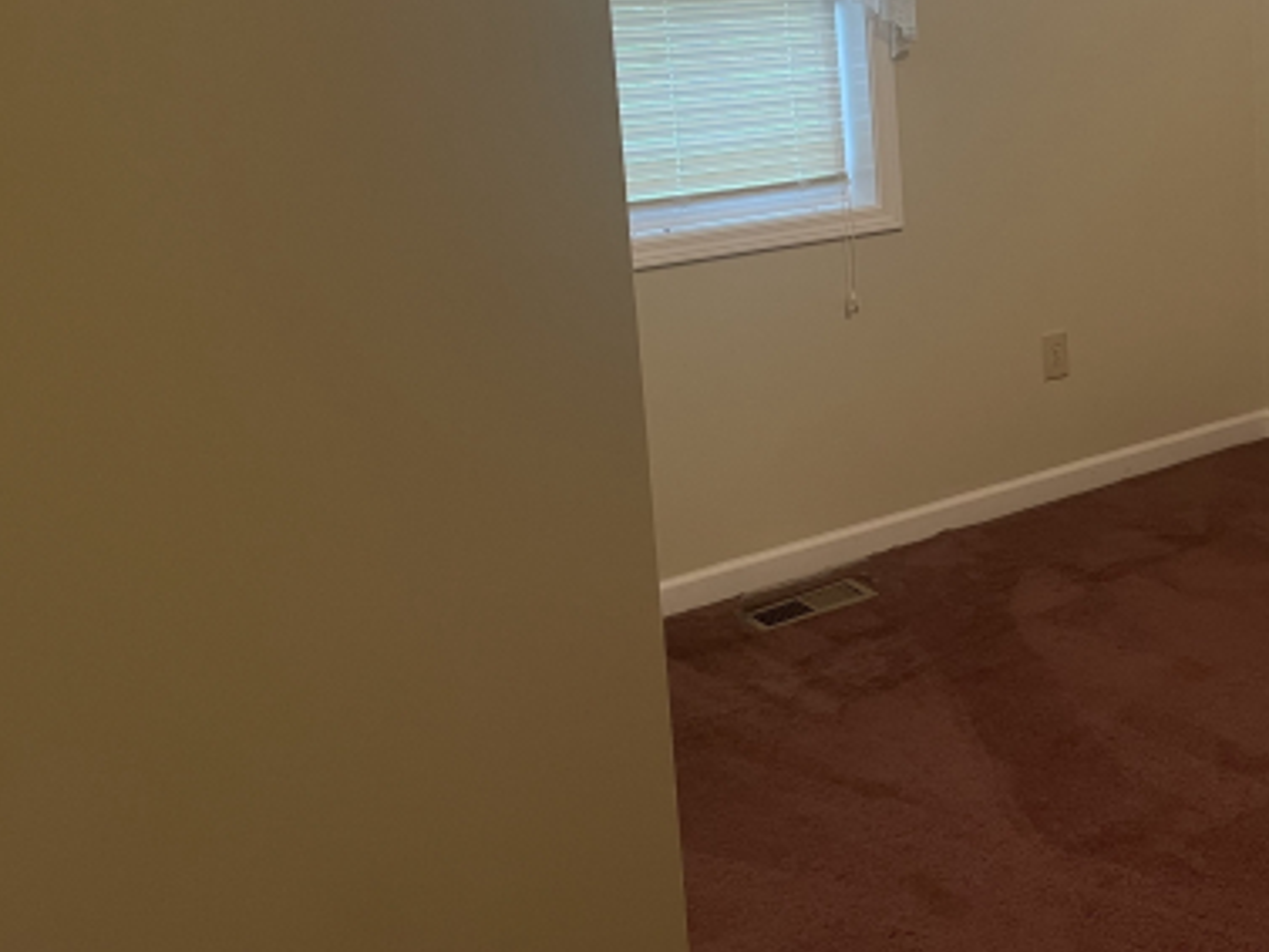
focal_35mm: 46
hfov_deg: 39.0
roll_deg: +2.9
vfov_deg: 30.7
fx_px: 1687
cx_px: 1082
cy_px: 188
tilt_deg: -8.5
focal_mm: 4.2
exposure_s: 1/60
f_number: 1.6
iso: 250
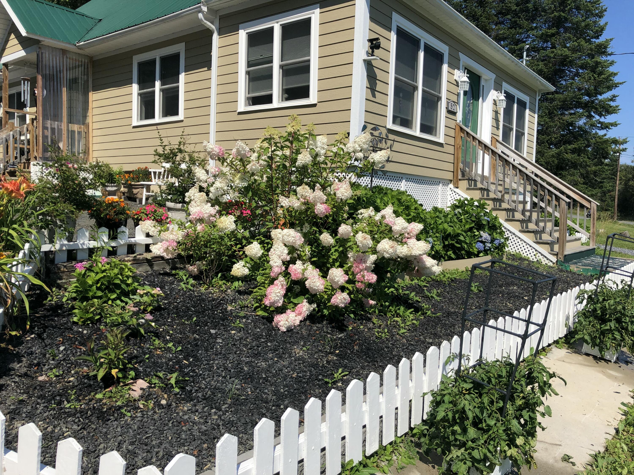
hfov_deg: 63.4
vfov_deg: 49.7
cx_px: 317
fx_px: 513
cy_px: 238
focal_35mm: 28
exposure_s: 1/2825
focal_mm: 3.99
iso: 20
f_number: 1.8
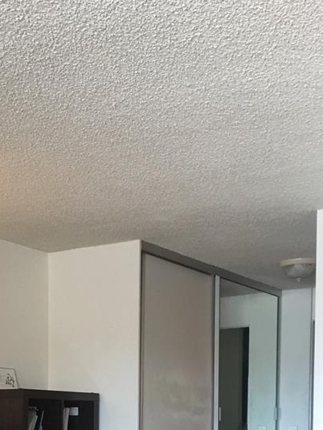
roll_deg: -0.3
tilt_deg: -1.5
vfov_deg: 27.6
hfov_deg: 21.6
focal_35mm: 65
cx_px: -18
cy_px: 457
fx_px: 808
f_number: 2.2
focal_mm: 4.15
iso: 40
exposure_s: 1/15
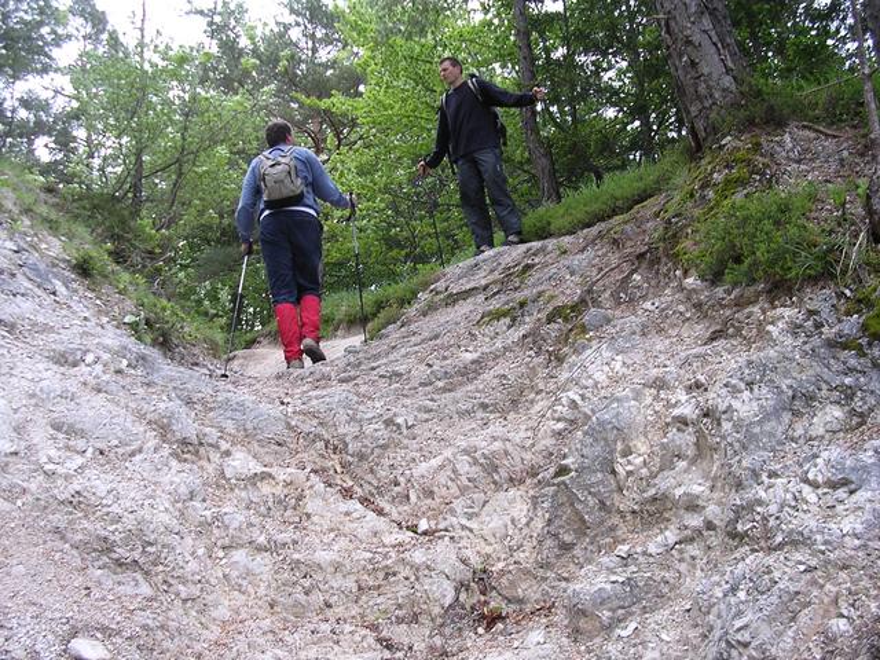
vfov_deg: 37.7
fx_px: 966
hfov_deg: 49.0
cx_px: 440
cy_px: 330
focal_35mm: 38
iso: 100
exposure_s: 1/56.2
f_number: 2.8
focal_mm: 5.8
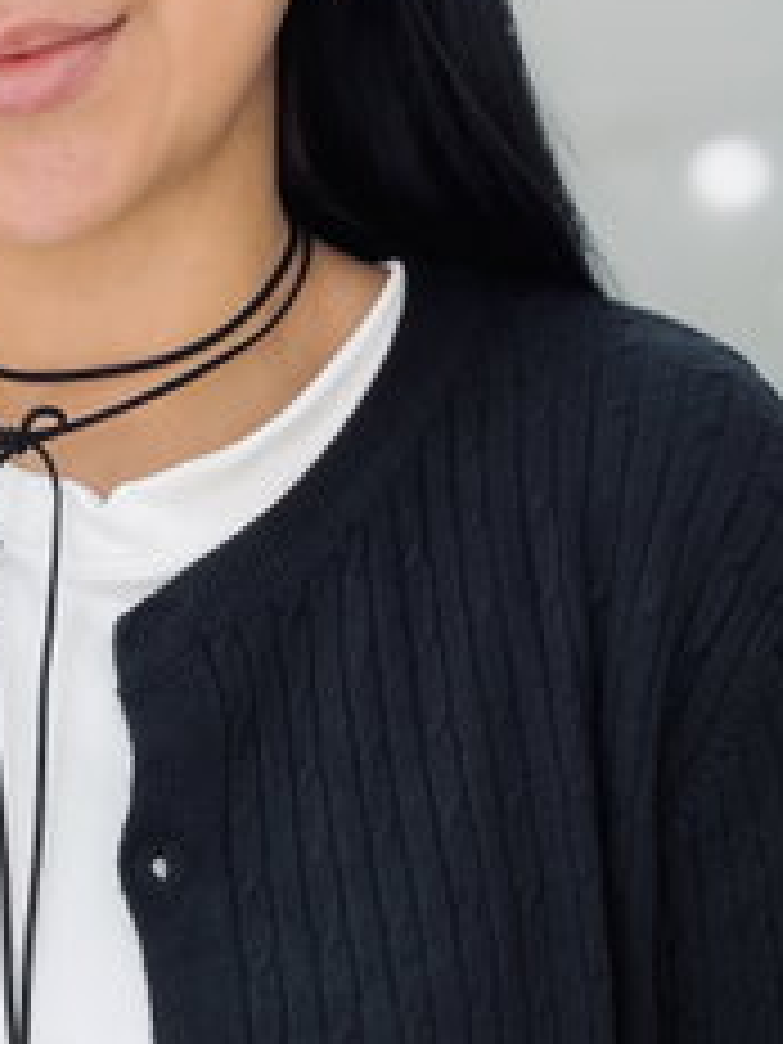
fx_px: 2081
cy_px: 1132
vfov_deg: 26.1
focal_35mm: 69
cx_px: 184
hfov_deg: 21.1
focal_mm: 2.71
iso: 64
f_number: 1.9
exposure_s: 1/50
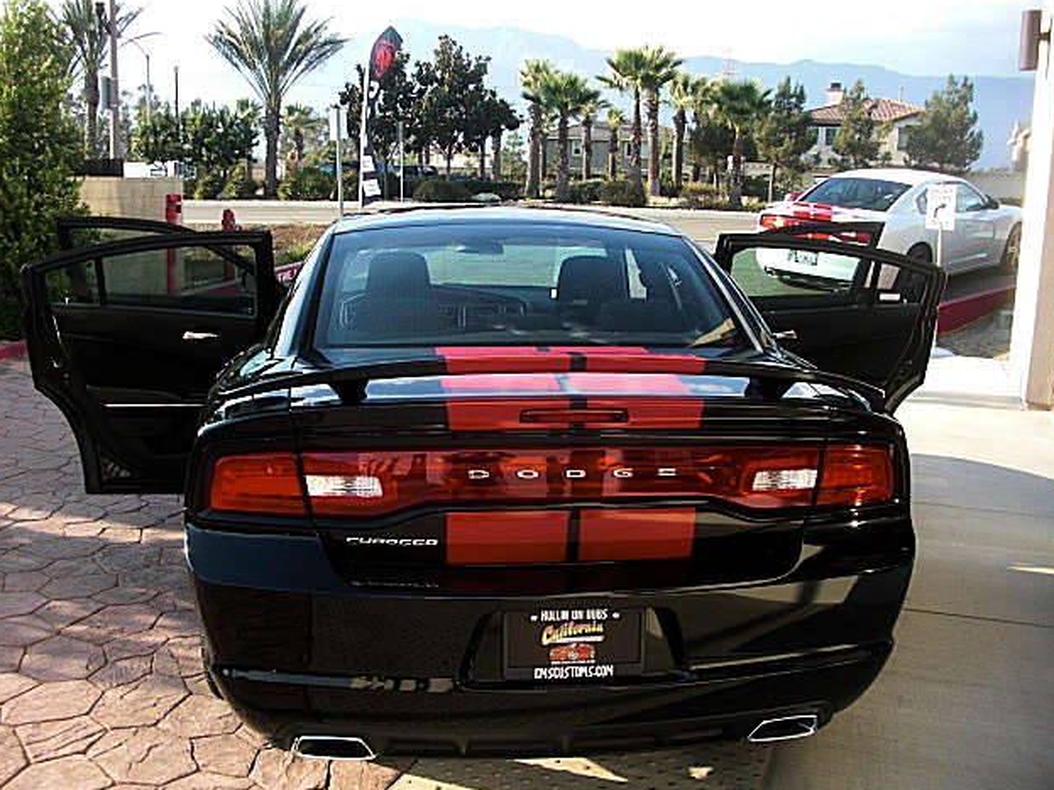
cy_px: 398
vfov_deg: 38.7
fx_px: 1126
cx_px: 519
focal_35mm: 37
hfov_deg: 50.1
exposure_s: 1/200
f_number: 2.8
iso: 50
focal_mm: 6.3
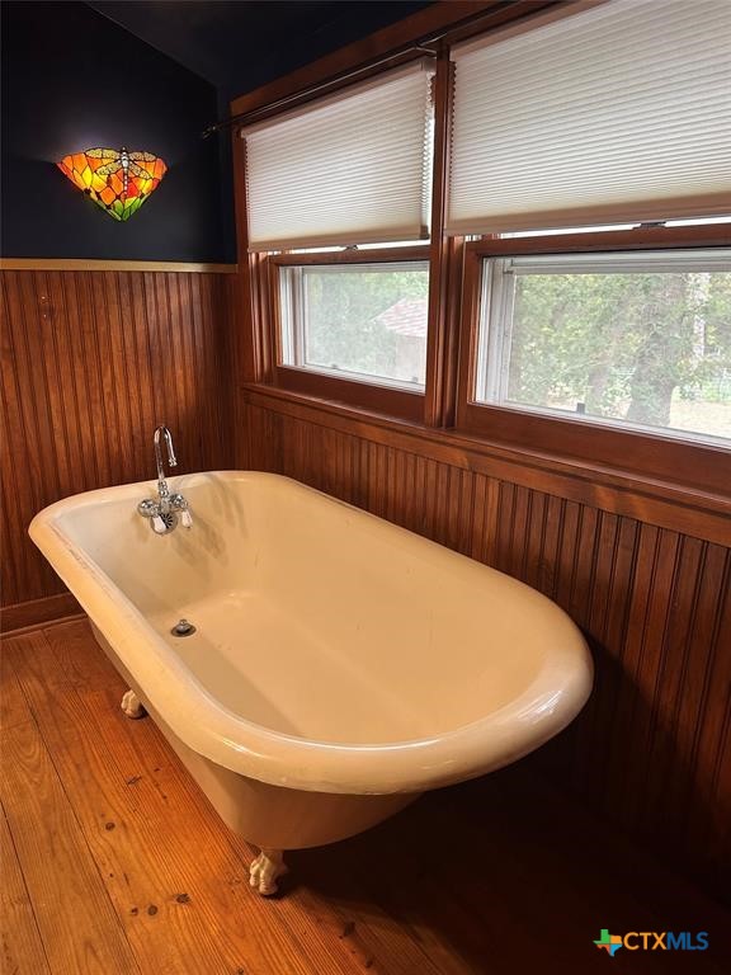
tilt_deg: -16.5
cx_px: 366
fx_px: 676
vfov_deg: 71.6
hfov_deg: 56.8
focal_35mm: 24
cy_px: 488
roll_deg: -1.2
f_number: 1.78
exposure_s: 1/60
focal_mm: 6.86
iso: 125
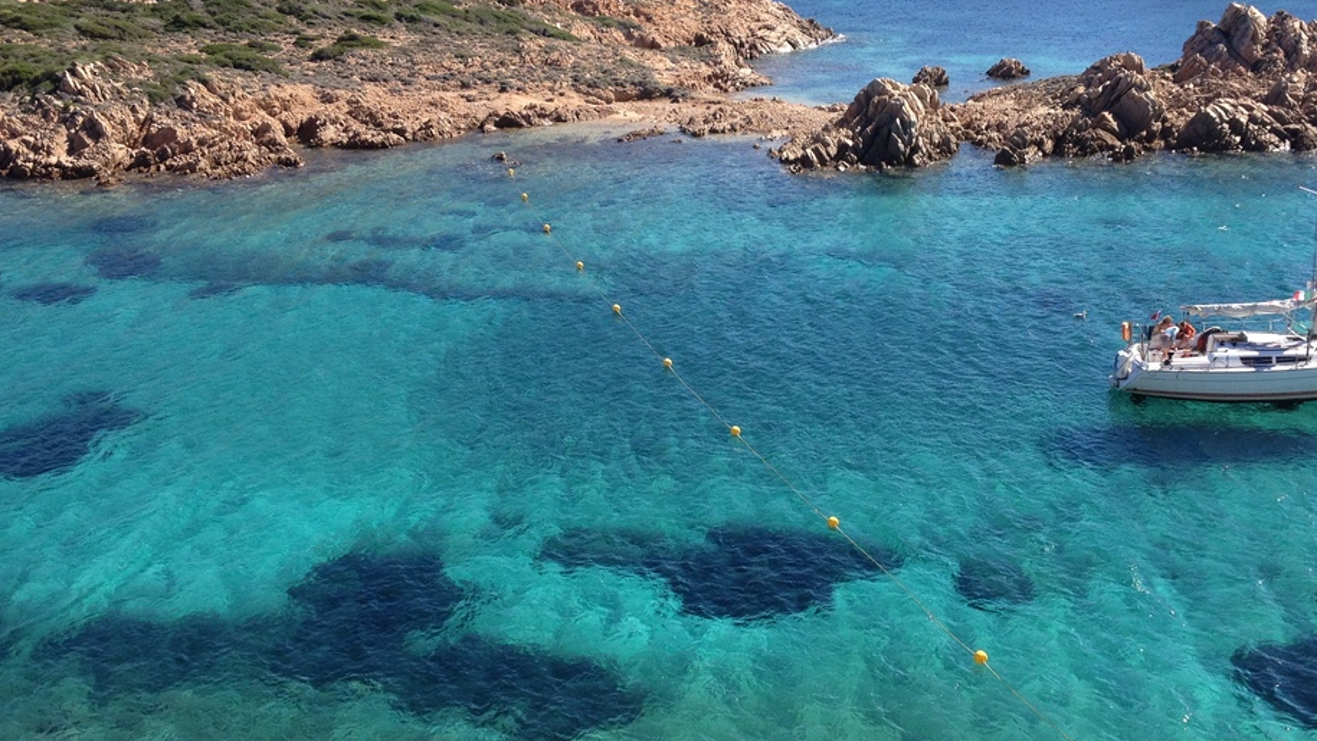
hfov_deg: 41.2
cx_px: 773
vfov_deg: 24.0
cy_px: 354
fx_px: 1746
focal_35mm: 50
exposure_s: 1/1004
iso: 64
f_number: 2.4
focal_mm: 4.28
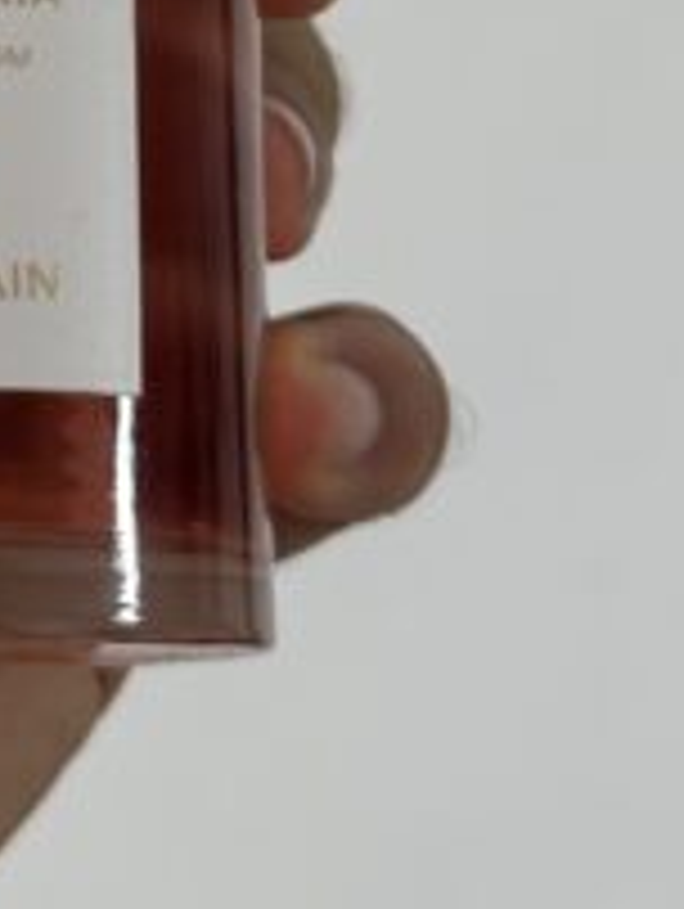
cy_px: -133
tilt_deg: -25.8
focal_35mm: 136
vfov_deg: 14.1
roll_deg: +1.6
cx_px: -166
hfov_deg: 10.7
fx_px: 3576
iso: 100
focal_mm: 6.76
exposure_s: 1/50
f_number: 1.78
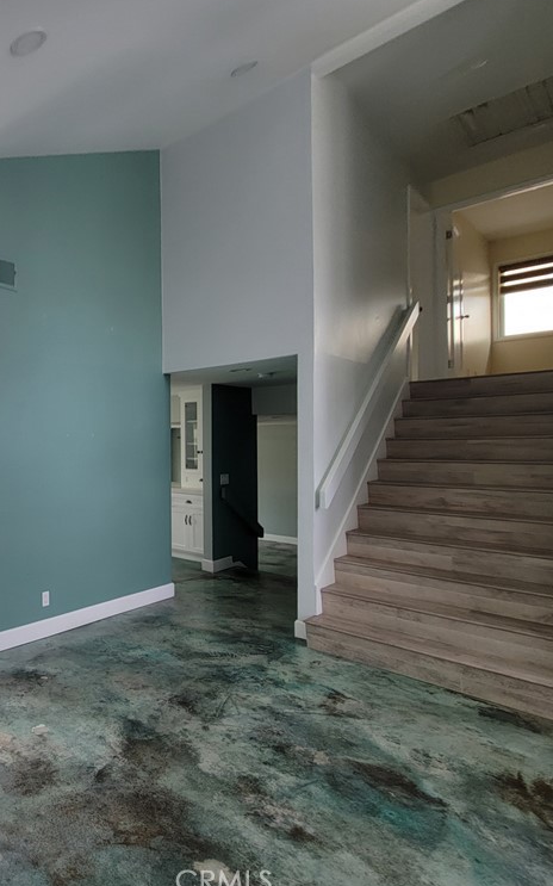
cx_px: 10
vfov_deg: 88.0
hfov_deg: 51.0
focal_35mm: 19
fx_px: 458
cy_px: 440
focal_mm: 2.2
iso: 64
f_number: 2.2
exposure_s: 1/50
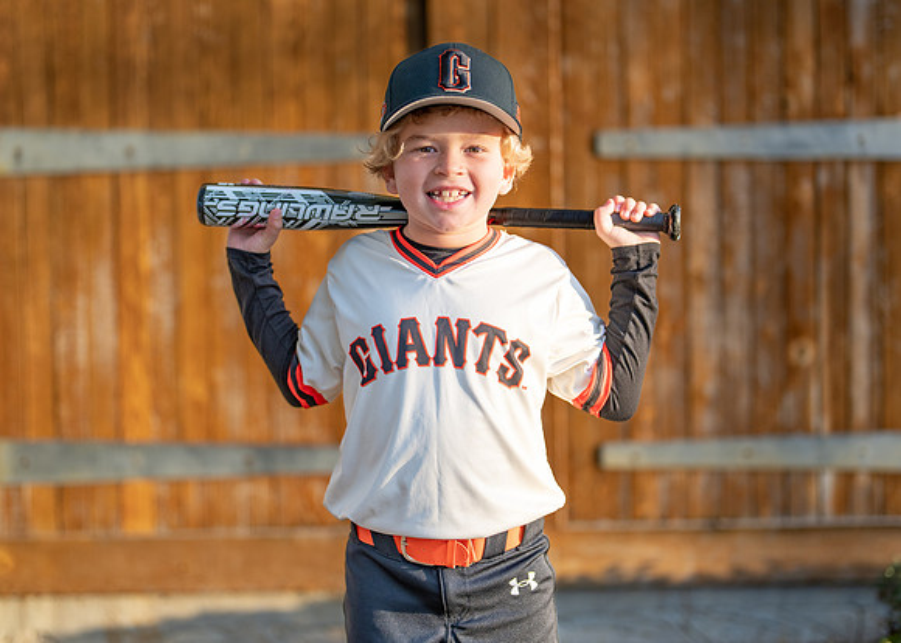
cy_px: 291
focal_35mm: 64
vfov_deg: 22.4
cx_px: 447
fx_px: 1626
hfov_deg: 31.0
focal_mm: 50
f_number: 1.2
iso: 100
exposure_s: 1/1250
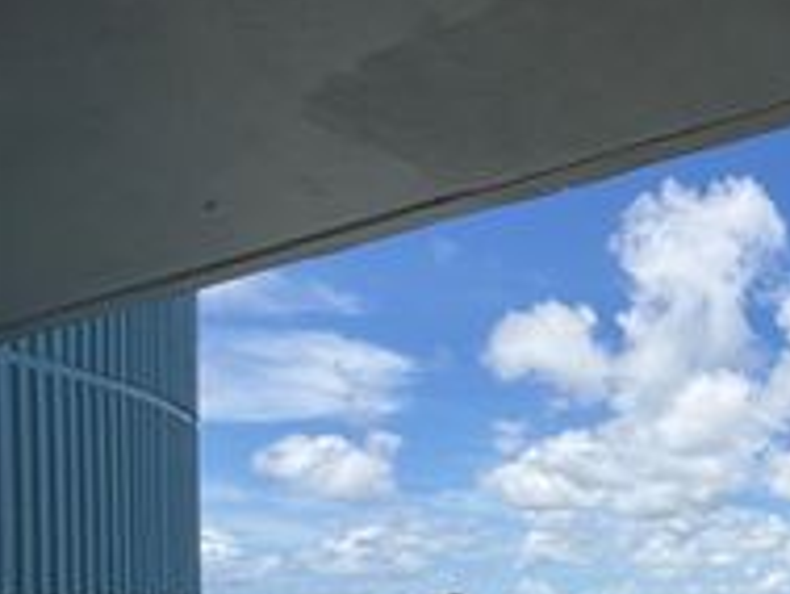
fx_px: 845
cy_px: 617
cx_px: 1012
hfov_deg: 35.4
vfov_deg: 34.6
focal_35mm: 37
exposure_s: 1/1167
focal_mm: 2.22
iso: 20
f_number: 2.2
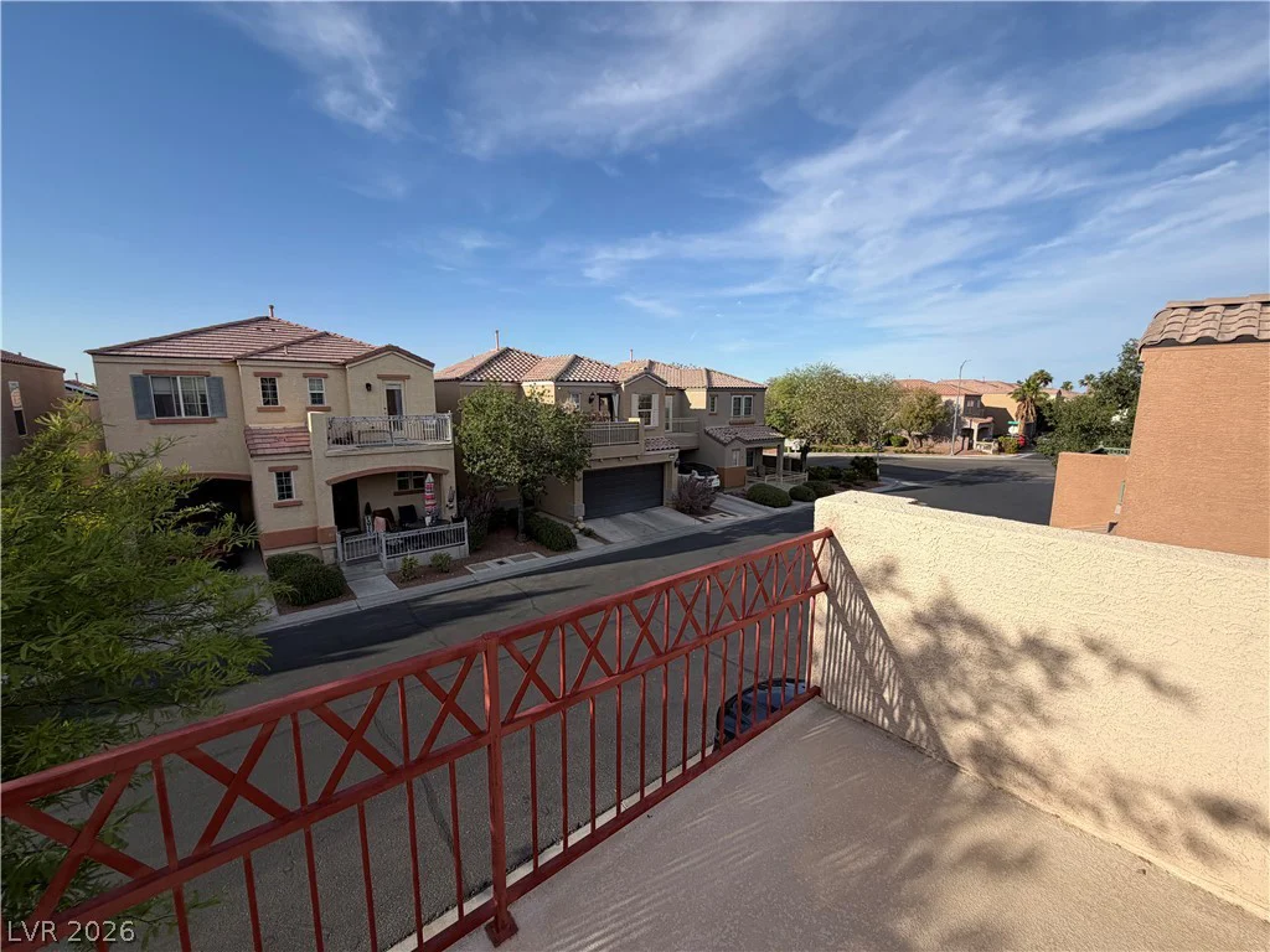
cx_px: 635
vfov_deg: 85.7
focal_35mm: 14
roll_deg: +0.4
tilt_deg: -10.3
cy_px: 476
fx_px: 514
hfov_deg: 102.1
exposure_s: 1/809
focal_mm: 2.22
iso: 20
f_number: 2.2
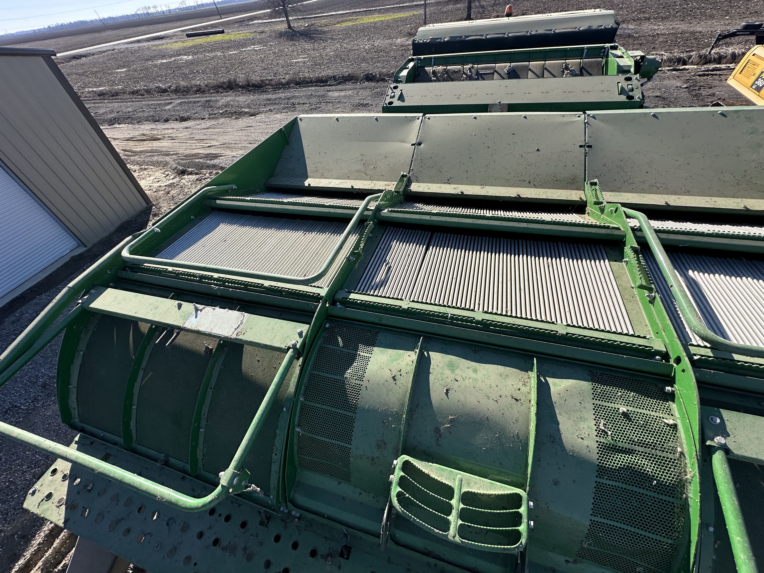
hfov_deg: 102.1
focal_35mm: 14
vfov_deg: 85.7
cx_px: 382
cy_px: 286
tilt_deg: -45.0
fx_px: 309
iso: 40
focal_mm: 2.22
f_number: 2.2
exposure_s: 1/1618
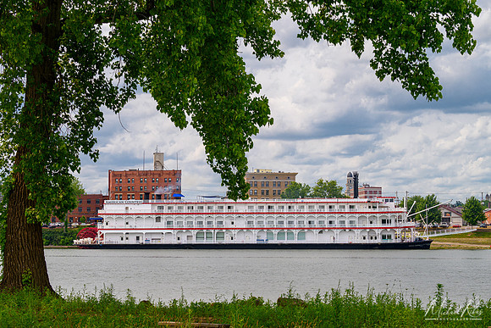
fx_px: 1310
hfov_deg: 21.2
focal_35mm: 96
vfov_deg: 14.3
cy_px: 164
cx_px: 246
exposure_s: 1/400
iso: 100
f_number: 8
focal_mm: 64
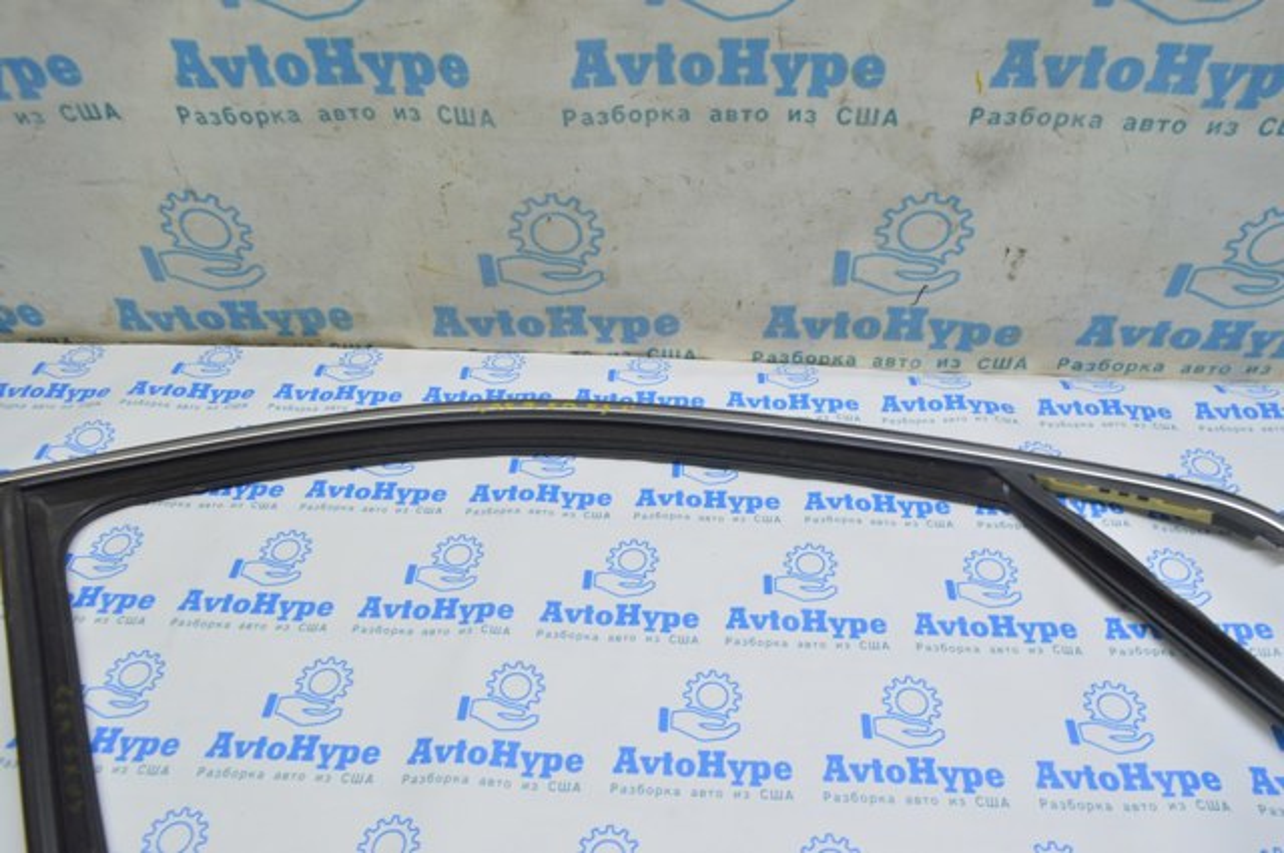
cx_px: 642
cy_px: 426
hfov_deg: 67.4
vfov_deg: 47.8
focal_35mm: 27
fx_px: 962
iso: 400
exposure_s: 1/20
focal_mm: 18
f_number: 5.6
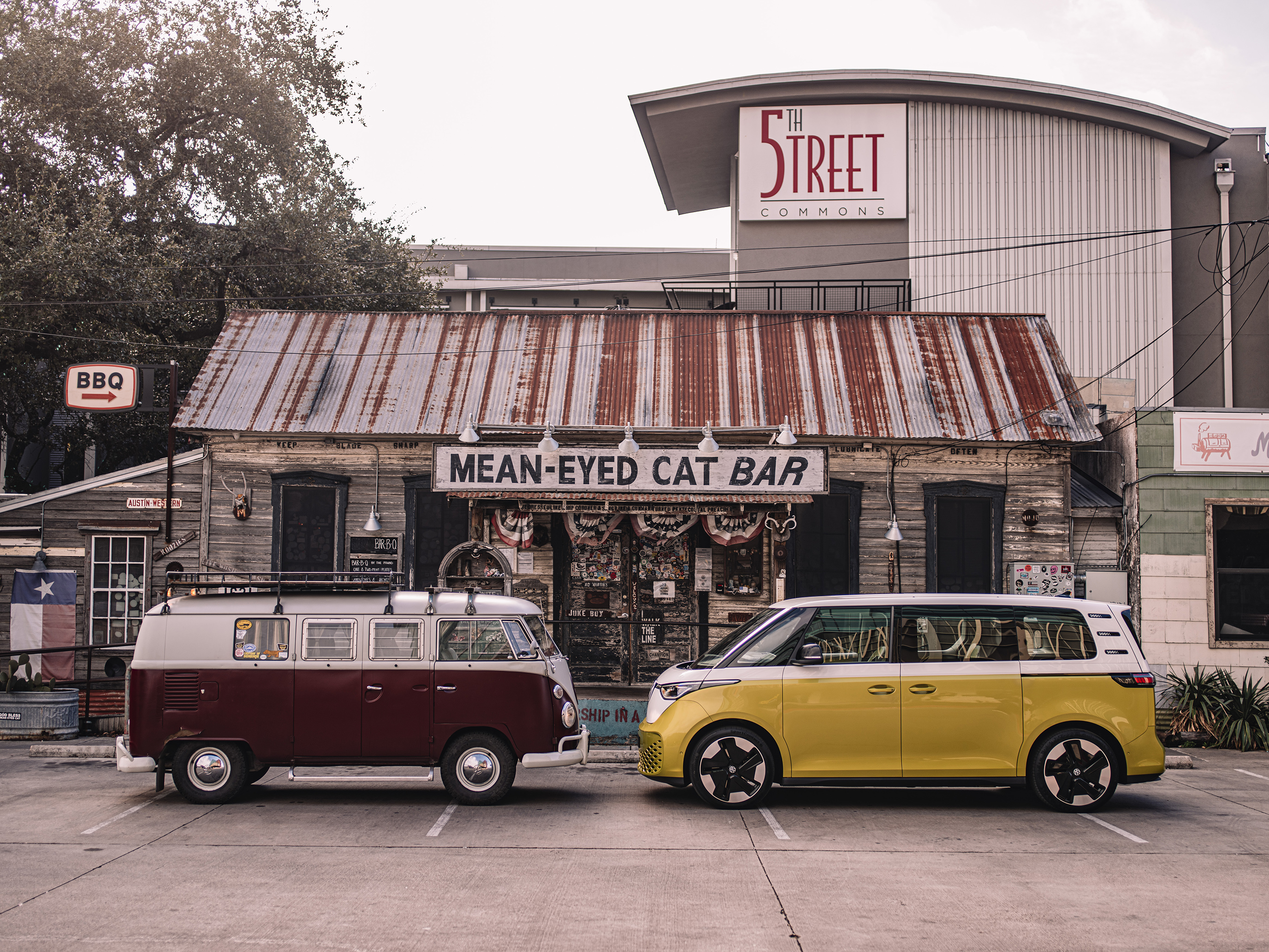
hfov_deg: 43.9
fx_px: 1576
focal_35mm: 43
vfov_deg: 33.6
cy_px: 476
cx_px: 634
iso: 100
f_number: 2.8
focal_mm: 55
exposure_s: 1/200
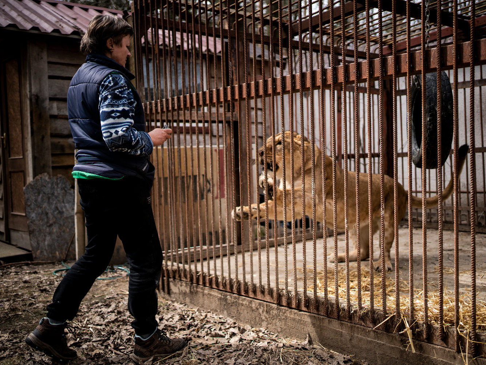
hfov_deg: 49.0
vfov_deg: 37.7
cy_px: 182
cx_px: 254
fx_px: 534
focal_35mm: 38
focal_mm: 35
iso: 500
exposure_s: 1/8000
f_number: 2
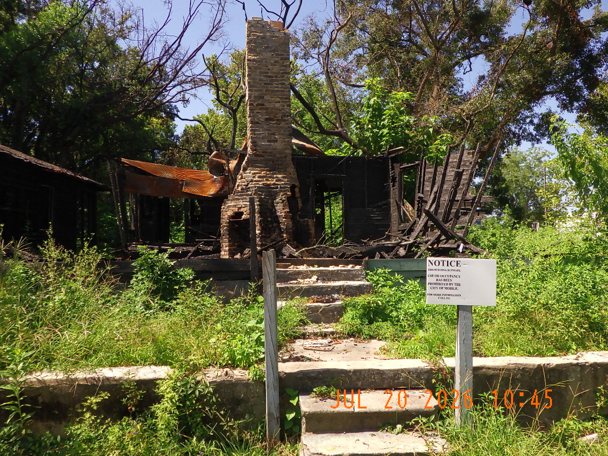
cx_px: 304
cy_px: 228
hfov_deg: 63.4
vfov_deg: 49.7
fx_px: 492
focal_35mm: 28
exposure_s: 1/500
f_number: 4.2
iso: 125
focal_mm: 5
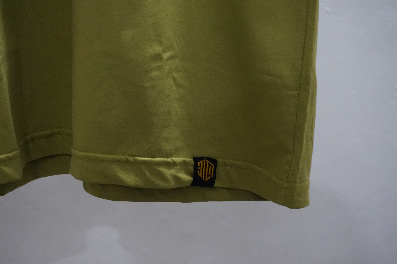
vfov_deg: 22.6
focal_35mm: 60
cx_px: 198
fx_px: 661
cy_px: 132
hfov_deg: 33.4
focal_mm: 40
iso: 3200
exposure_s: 1/15
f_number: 5.6
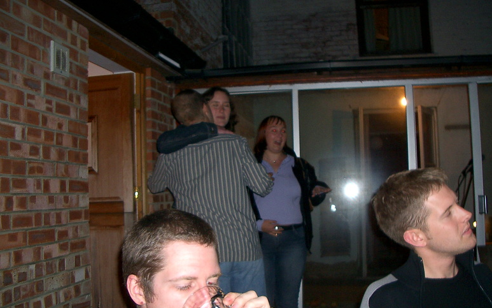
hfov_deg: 51.5
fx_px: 509
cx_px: 251
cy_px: 175
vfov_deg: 33.5
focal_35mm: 38
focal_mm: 5.8
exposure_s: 1/40
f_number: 2.6
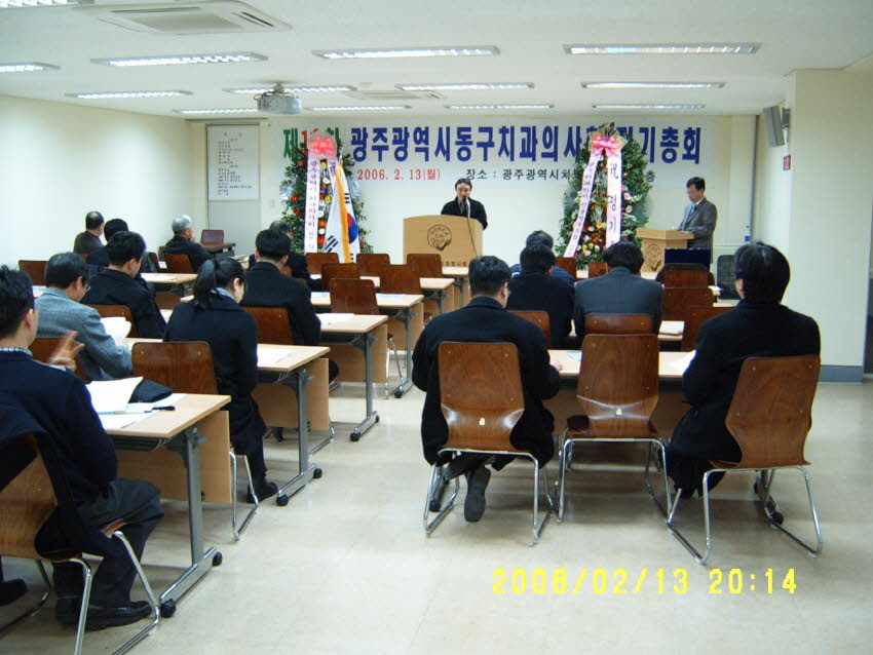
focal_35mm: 37
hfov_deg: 50.1
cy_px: 328
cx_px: 436
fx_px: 933
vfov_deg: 38.7
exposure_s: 1/10
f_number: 2.9
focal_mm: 6.2
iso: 141
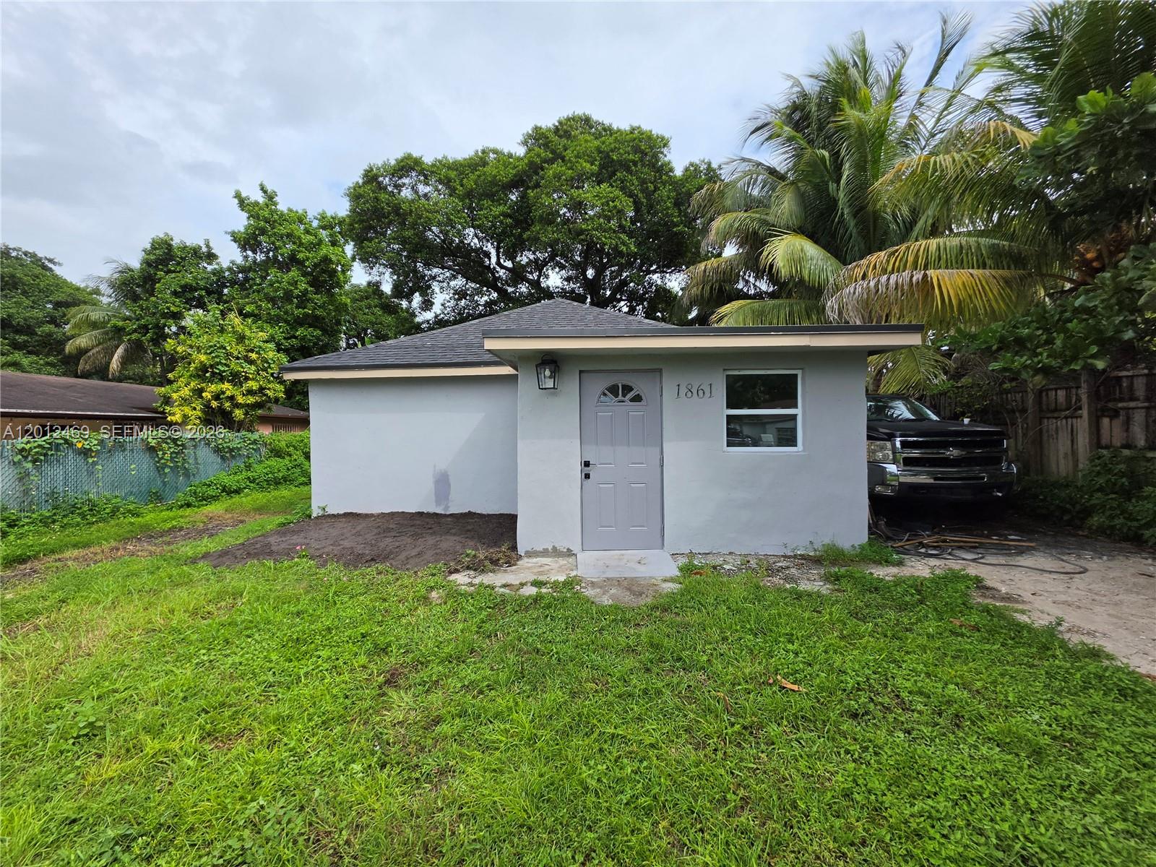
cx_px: 578
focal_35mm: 13
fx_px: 434
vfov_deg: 89.9
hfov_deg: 106.2
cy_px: 434
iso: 32
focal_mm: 2.2
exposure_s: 1/1384
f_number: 1.9
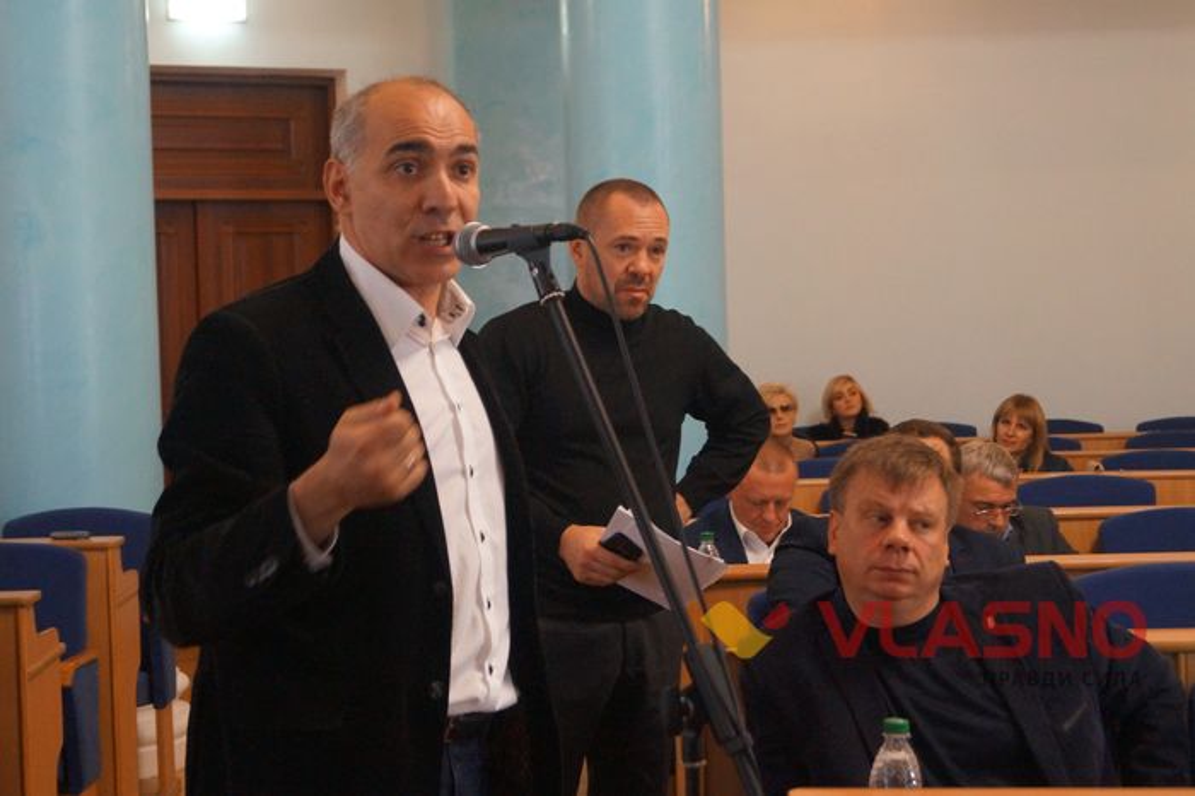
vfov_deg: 22.6
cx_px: 598
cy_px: 398
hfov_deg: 33.4
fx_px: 1991
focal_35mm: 60
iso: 3200
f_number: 5.6
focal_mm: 40
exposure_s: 1/50
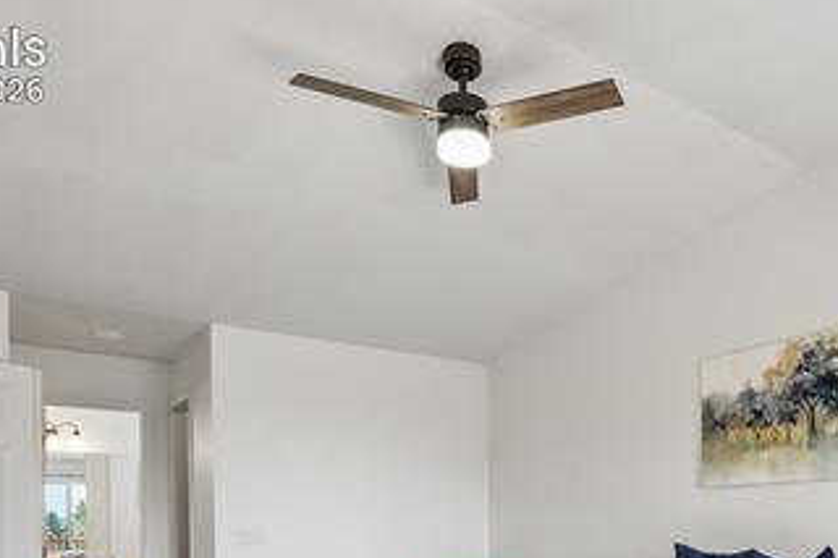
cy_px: 516
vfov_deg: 39.9
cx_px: 566
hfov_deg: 60.3
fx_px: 698
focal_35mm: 30
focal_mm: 10
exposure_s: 1/30
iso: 800
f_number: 8
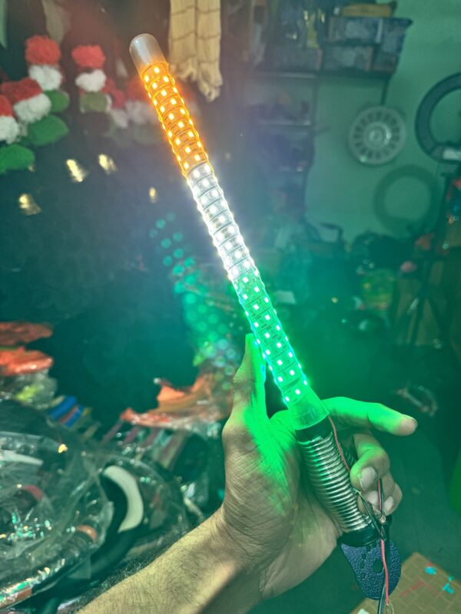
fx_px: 426
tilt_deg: -22.3
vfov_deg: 71.6
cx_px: 230
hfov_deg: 56.8
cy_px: 307
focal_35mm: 24
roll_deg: -2.2
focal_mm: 6.76
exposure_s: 1/100
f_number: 1.78
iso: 64
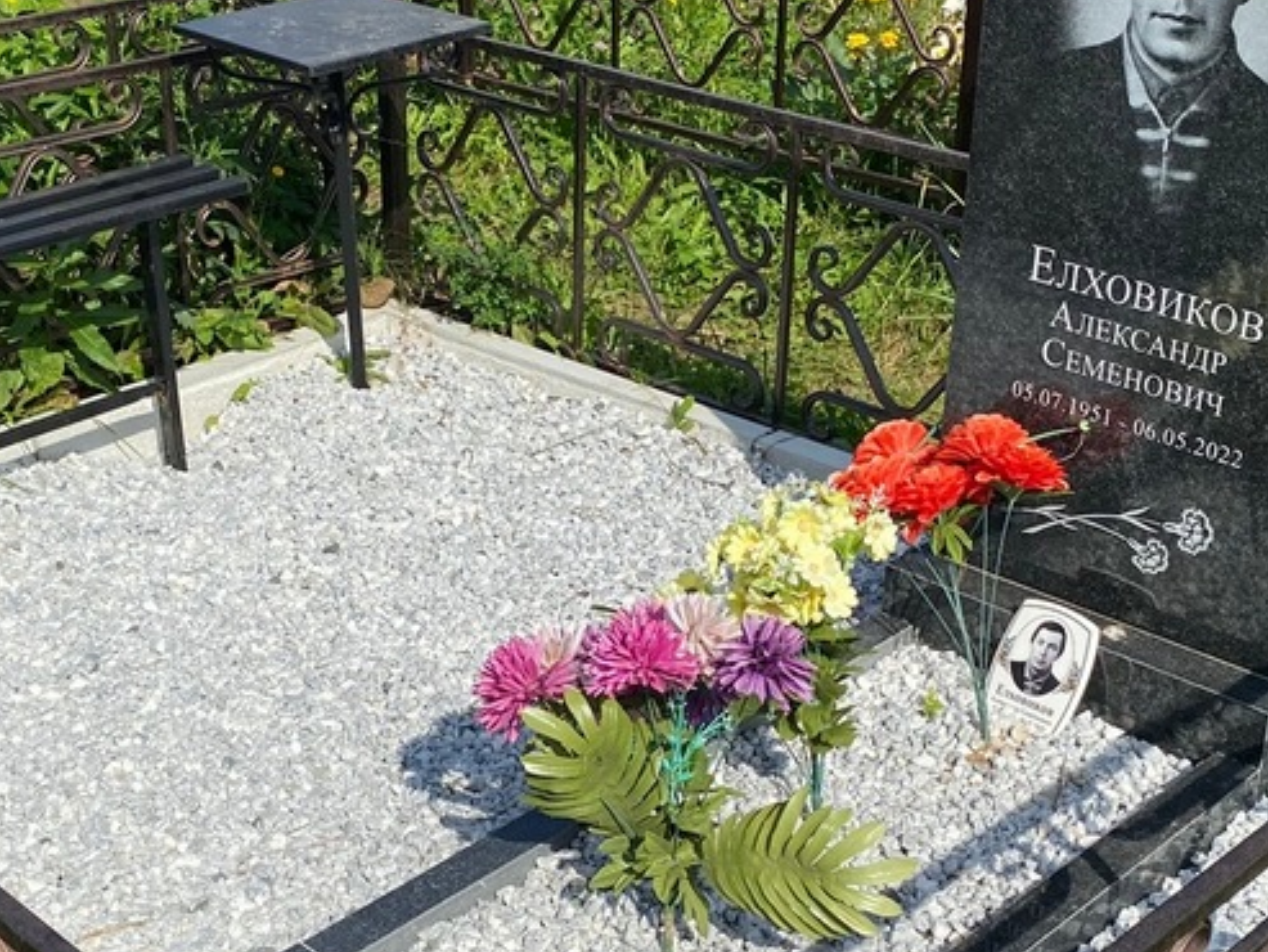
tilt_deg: -29.0
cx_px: 553
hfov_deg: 35.5
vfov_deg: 26.9
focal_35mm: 54
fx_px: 1979
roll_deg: +3.3
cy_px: 620
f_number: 1.8
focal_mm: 4.25
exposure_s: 1/3300
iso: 32
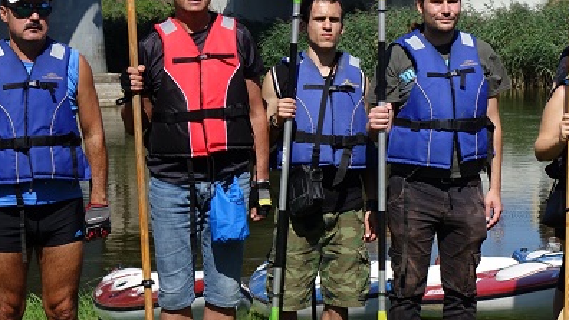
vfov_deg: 9.6
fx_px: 1917
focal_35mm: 127
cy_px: 116
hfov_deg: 16.6
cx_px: 527
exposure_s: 1/800
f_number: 5
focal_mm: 21.94
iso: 125
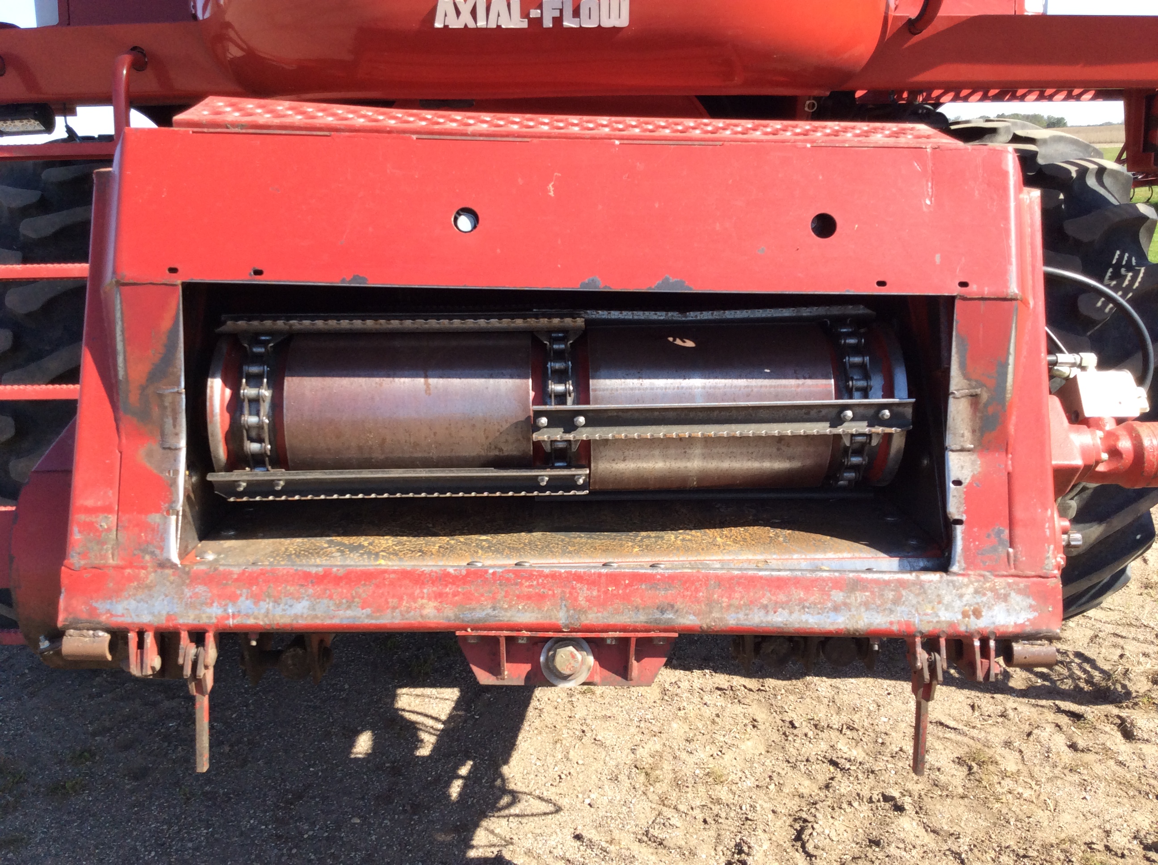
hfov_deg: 56.9
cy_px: 432
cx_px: 579
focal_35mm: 32
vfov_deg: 44.1
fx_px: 1069
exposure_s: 1/525
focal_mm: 3.3
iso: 32
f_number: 2.4
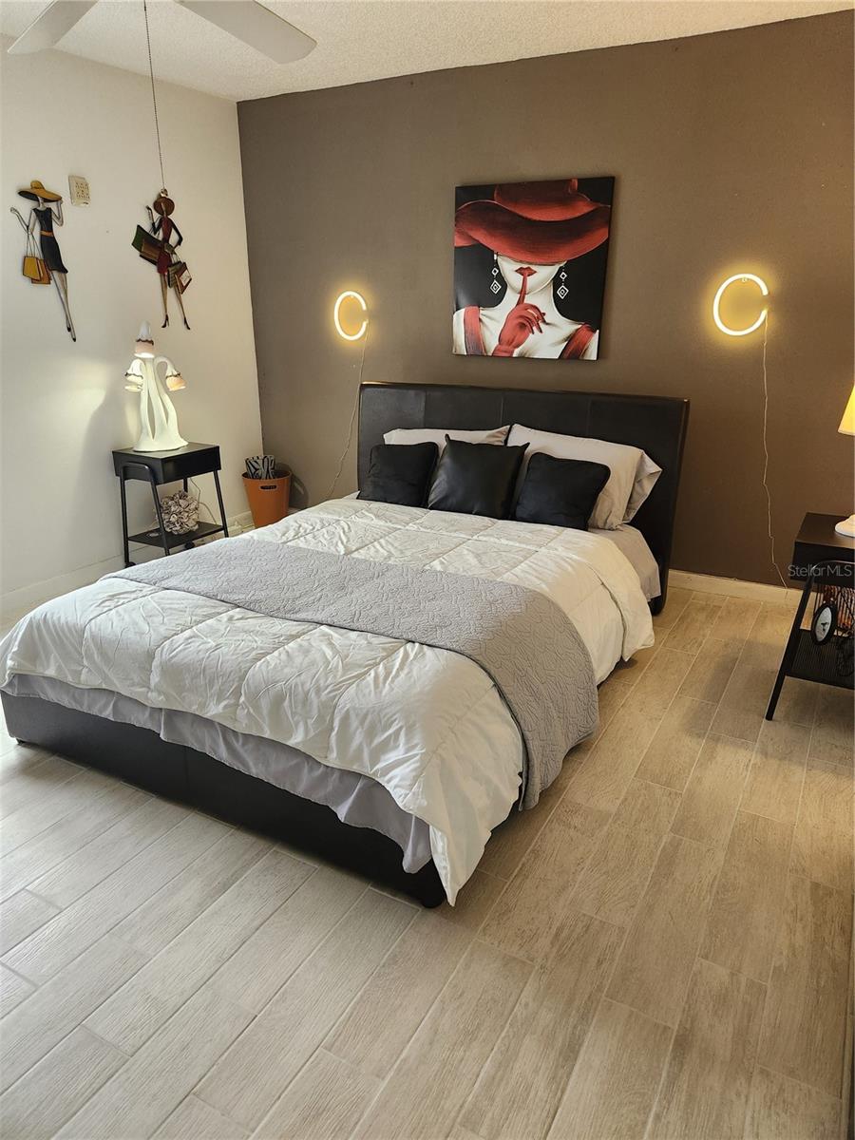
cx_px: 428
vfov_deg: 73.9
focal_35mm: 23
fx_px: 757
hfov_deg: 58.9
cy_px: 570
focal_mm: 5.4
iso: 400
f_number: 1.8
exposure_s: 1/120
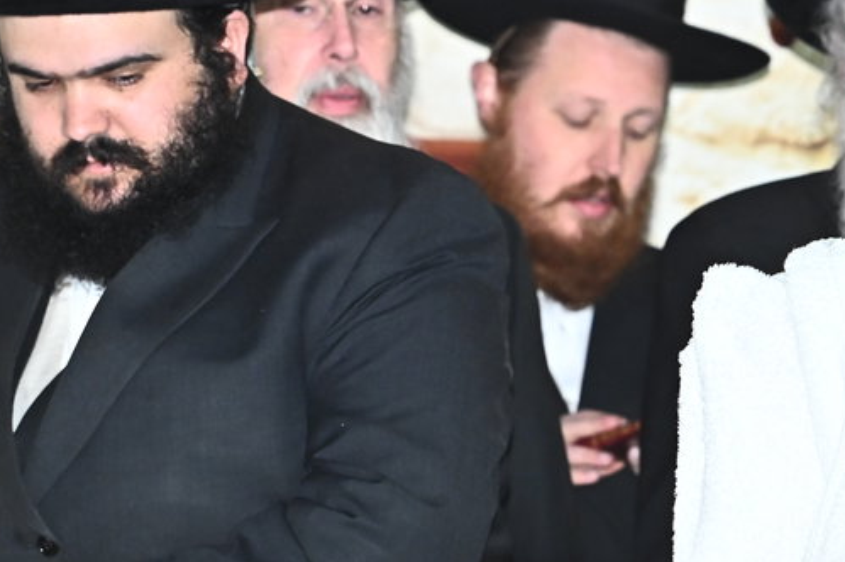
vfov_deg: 3.0
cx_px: 914
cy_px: 3
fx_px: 10860
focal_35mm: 463
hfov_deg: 4.4
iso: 2500
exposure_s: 1/200
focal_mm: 165
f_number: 5.6
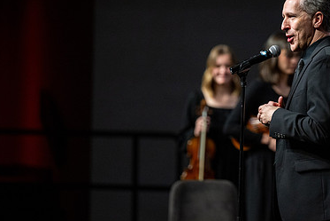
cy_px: 95
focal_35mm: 311
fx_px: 2852
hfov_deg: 6.6
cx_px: 239
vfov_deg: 4.4
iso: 1600
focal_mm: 200
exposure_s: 1/500
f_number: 2.8
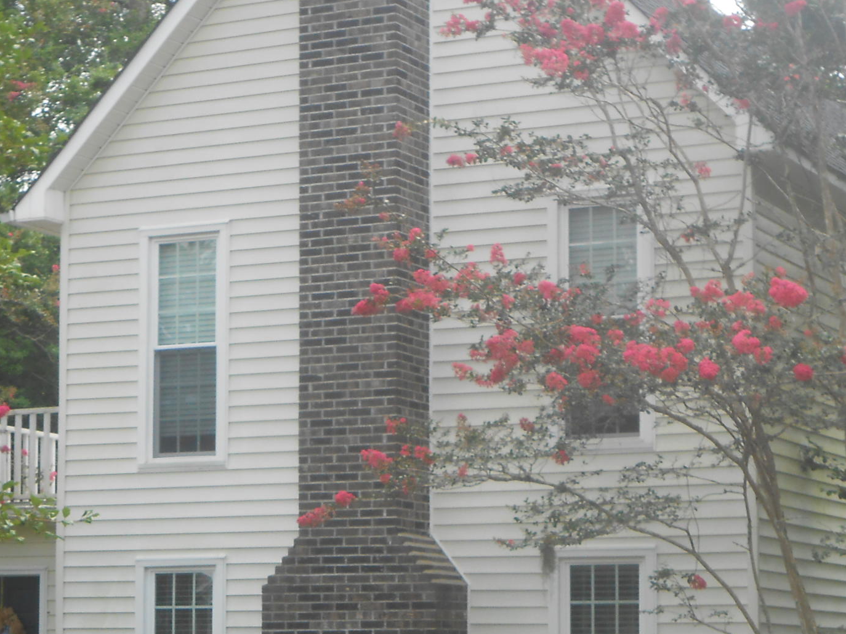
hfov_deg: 18.3
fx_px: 2615
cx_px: 281
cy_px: 468
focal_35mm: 107
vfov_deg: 13.8
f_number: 4.8
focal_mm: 8.8
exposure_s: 1/100
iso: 80
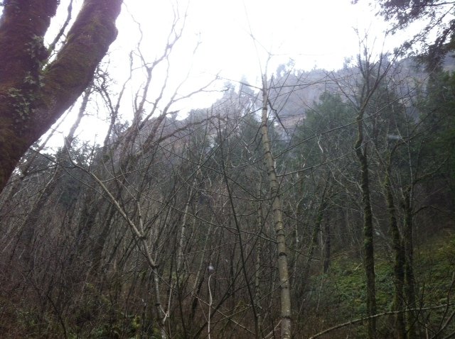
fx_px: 459
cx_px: 228
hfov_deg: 52.7
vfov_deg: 40.6
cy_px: 170
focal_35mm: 35
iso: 80
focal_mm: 3.85
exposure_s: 1/154
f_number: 2.8
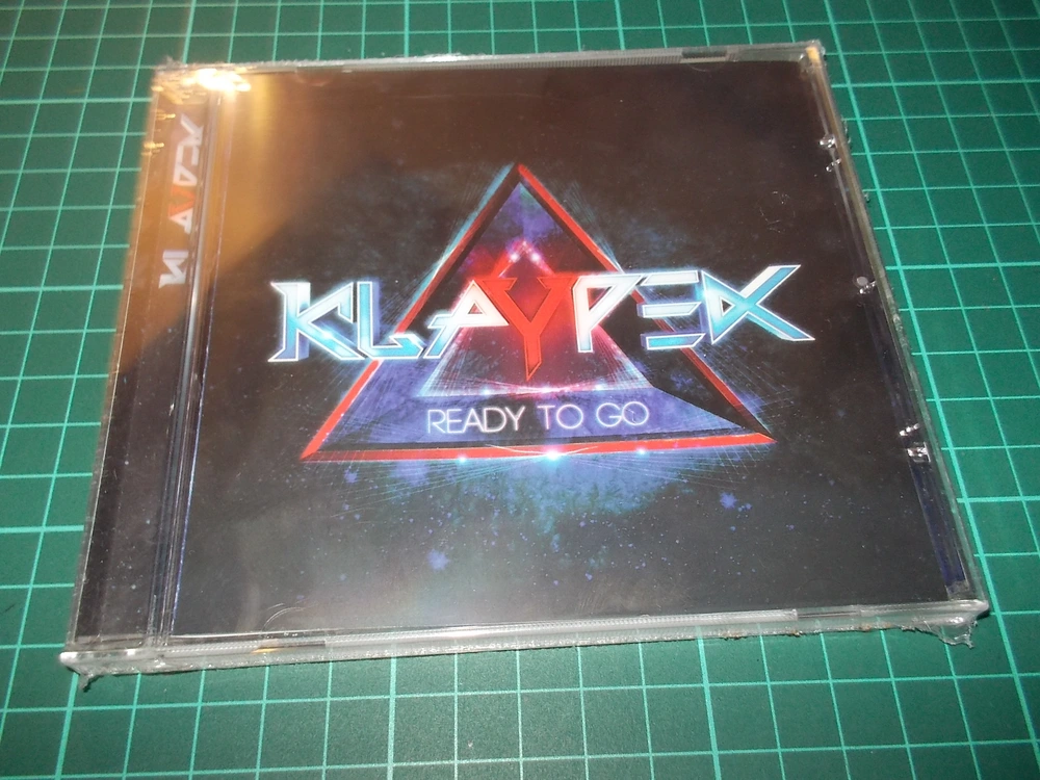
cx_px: 520
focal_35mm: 29
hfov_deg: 61.7
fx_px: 871
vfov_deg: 48.2
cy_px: 390
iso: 200
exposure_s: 1/30
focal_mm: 4.1
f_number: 3.3
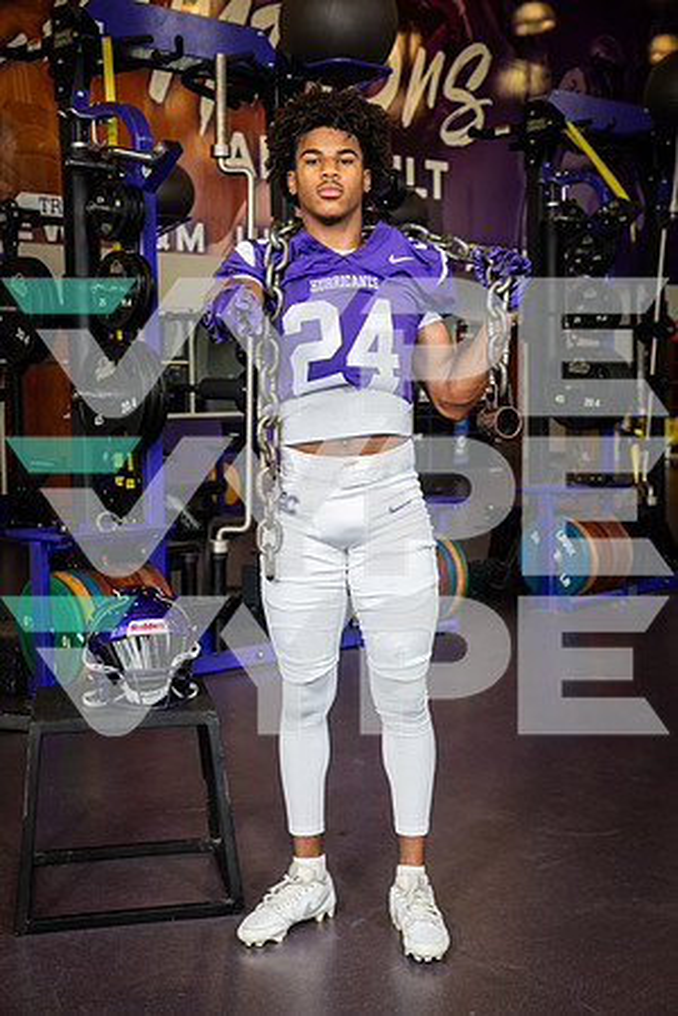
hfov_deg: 26.0
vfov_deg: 38.2
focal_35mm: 52
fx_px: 1469
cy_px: 508
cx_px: 339
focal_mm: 52
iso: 800
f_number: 7.1
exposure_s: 1/250
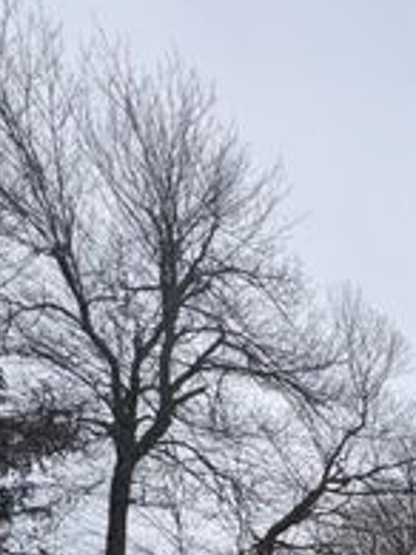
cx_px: 664
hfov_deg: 22.9
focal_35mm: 48
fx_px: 770
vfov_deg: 26.4
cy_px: 864
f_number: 2.2
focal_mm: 2.22
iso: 50
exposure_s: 1/1789
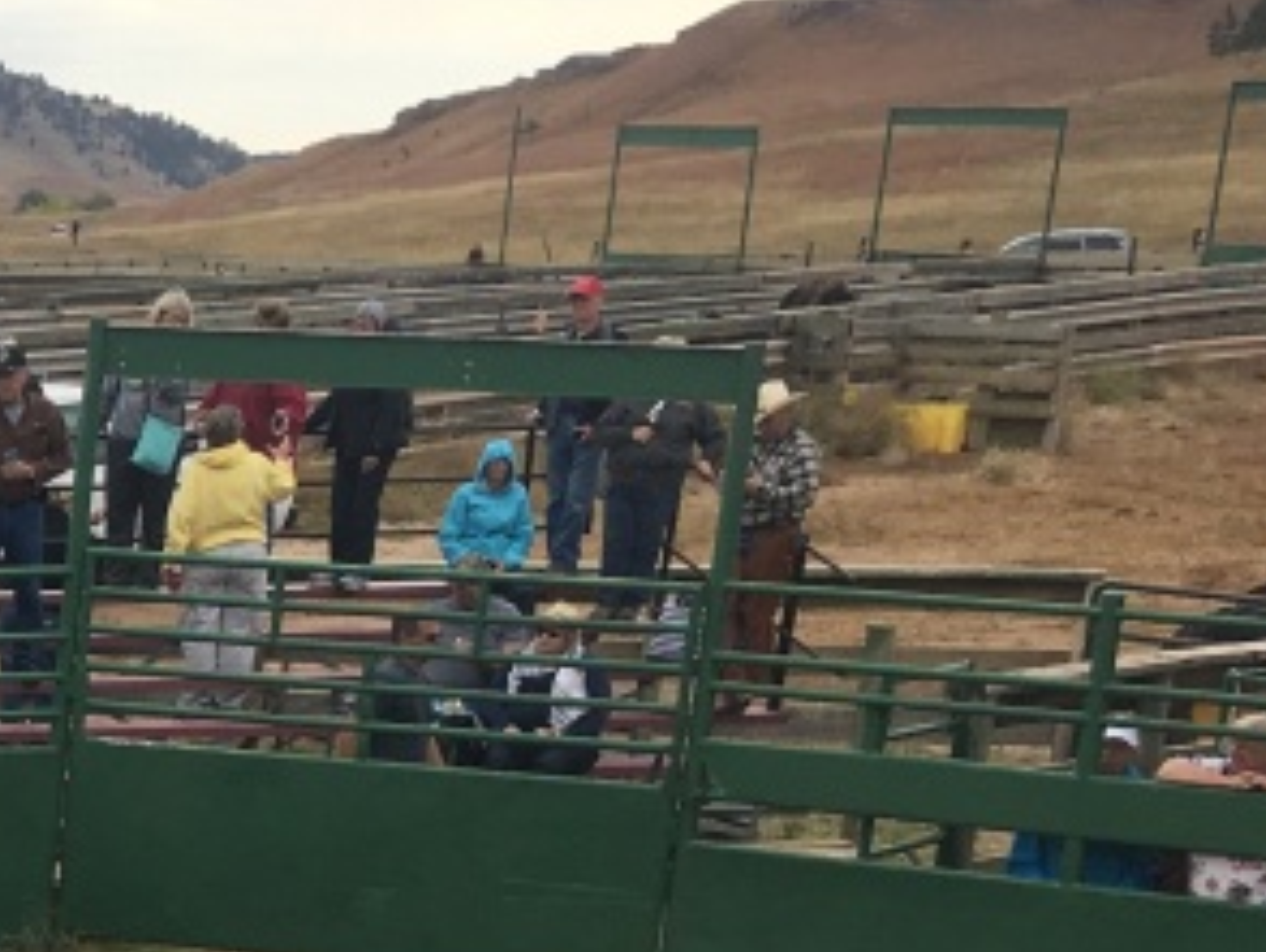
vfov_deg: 14.0
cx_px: -874
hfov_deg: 16.8
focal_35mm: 101
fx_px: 3697
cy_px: 1266
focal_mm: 4.15
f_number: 2.2
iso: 25
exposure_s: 1/333
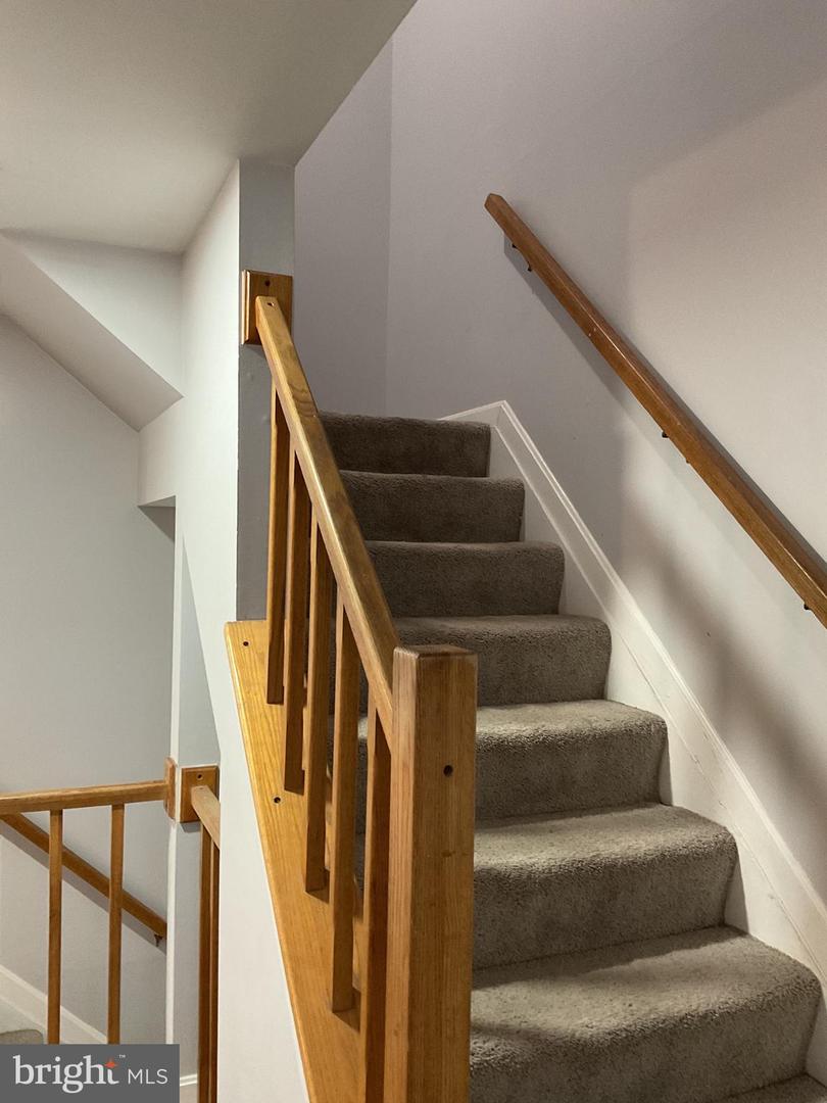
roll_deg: +0.5
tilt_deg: -0.4
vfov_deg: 61.7
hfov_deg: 48.2
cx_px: 414
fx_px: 924
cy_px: 552
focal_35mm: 29
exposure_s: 1/60
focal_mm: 3
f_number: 1.8
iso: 250
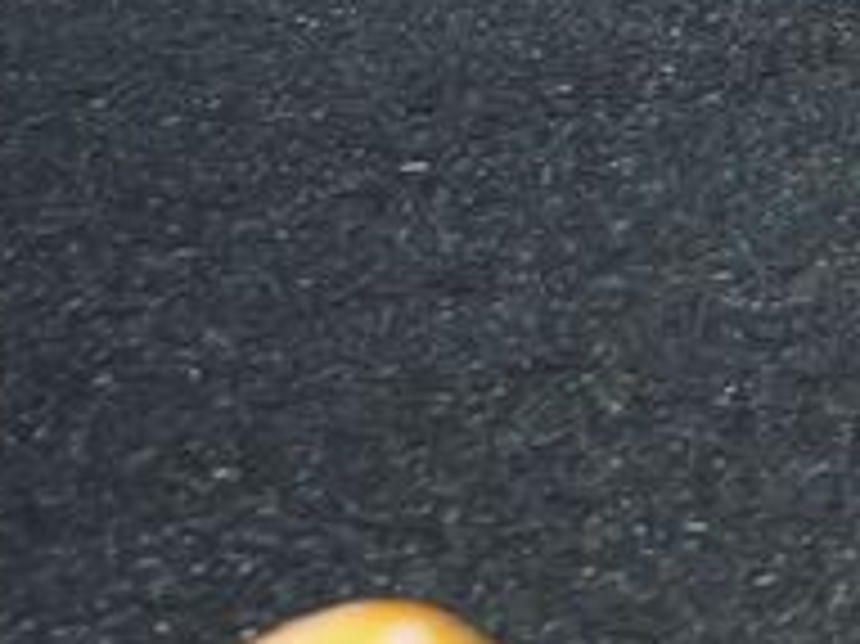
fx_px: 10627
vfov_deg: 3.4
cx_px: 1481
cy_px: -1056
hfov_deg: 4.6
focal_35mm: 428
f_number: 2.8
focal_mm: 30.8
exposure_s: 1/400
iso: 100
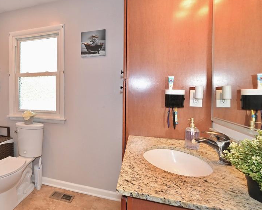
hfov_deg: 77.6
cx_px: 86
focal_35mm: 20
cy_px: 99
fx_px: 155
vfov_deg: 68.1
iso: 2500
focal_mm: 14
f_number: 10
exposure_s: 1/60
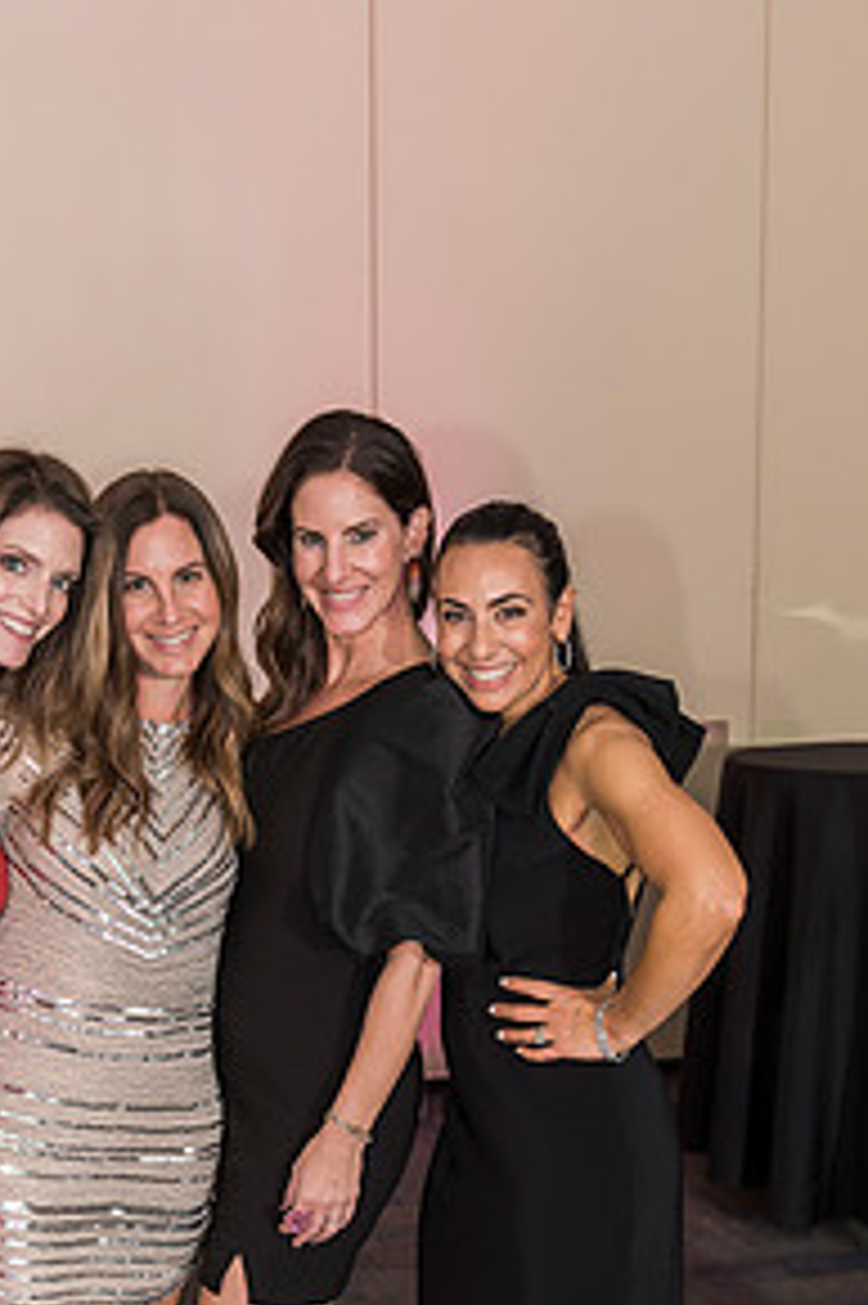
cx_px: 234
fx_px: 2136
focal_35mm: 59
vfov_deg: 33.5
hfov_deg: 22.8
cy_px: 927
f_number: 3.5
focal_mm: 38
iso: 800
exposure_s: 1/100
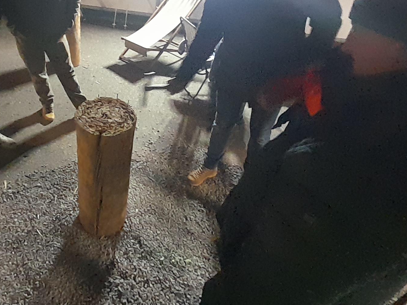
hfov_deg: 67.5
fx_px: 294
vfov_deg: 53.6
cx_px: 135
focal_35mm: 25
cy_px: 98
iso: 640
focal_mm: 1.13
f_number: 2.2
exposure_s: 1/10
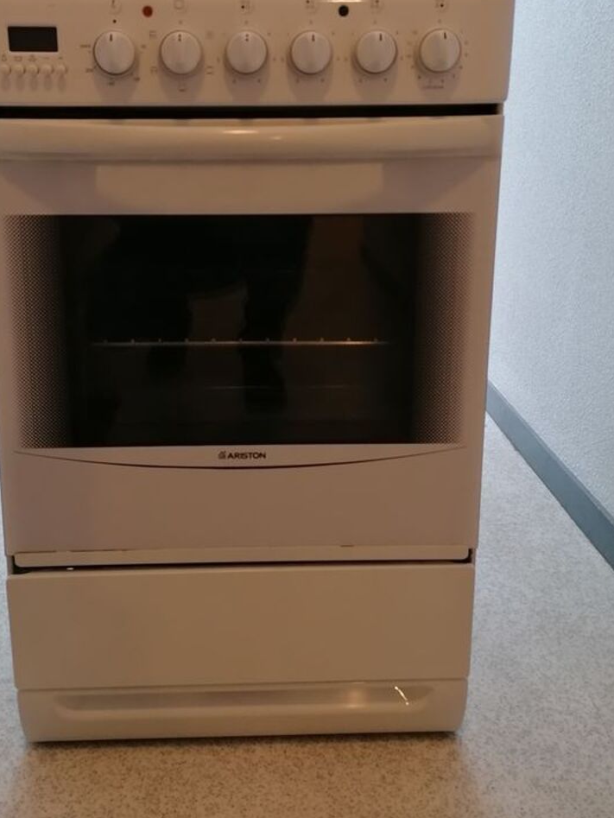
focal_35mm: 38
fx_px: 898
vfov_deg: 48.5
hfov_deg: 37.6
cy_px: 304
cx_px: 250
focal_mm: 4.75
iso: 200
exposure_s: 1/50
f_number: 1.8
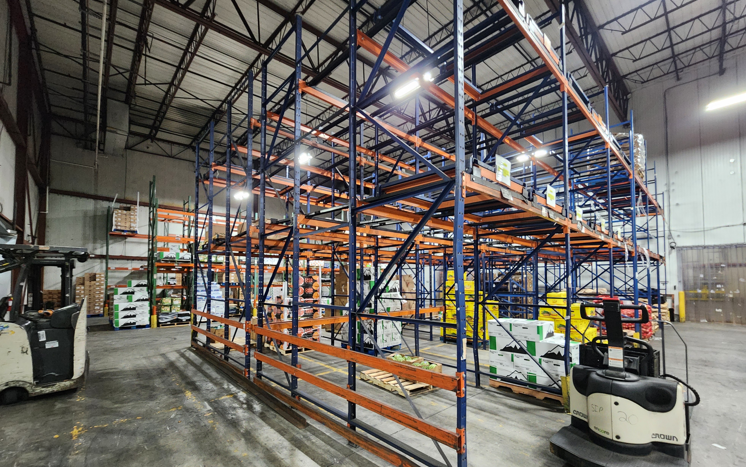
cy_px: 274
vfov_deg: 78.0
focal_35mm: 14
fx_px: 285
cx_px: 373
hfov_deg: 105.3
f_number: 2.2
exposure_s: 1/30
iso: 640
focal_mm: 2.2
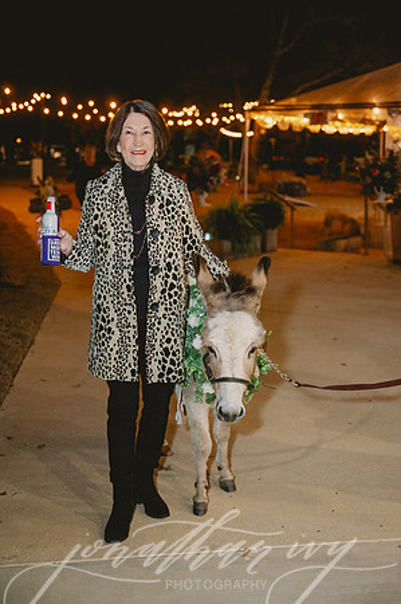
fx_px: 770
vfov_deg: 42.8
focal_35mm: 46
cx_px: 200
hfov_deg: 29.2
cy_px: 302
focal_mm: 46
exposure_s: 1/100
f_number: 2.8
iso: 2500
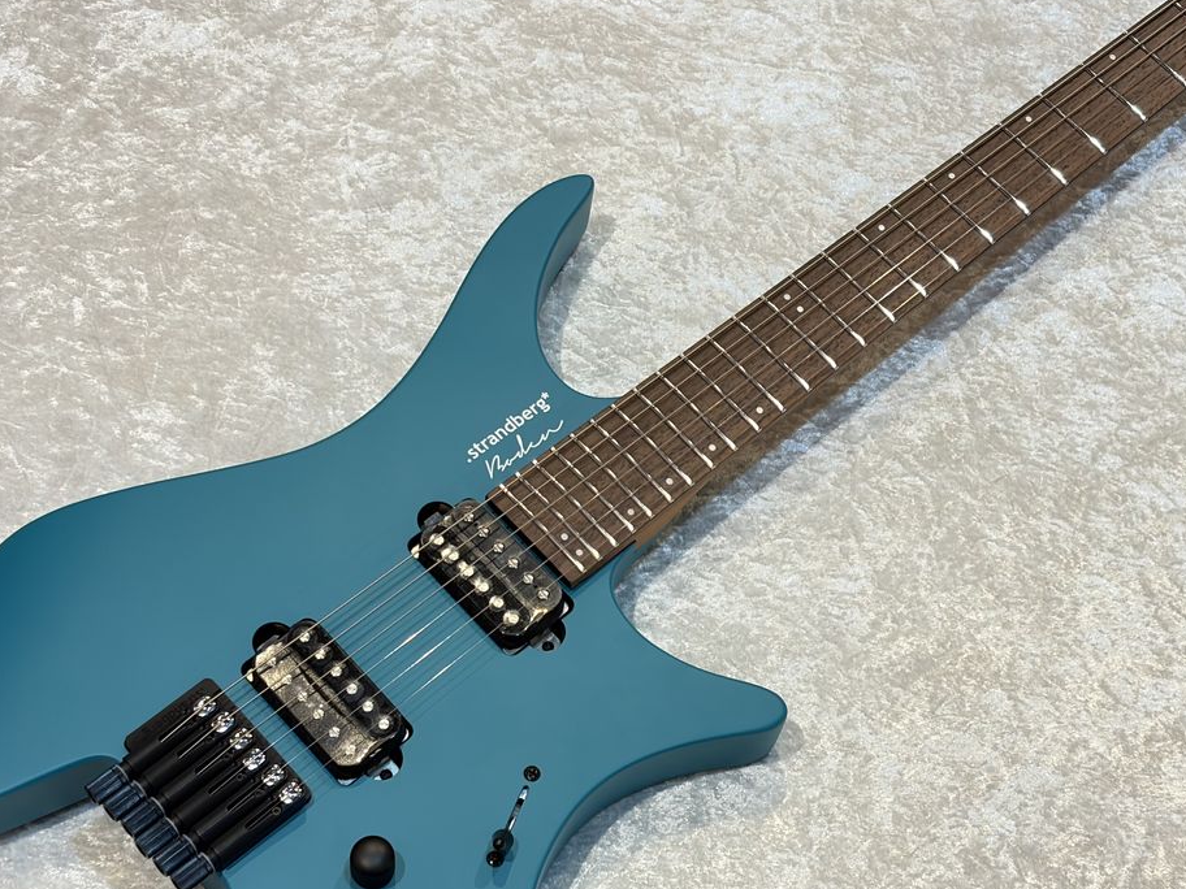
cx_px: 600
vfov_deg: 20.2
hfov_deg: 26.7
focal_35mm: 73
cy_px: 503
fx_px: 2501
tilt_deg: -60.3
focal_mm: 5.96
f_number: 1.6
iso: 80
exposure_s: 1/60
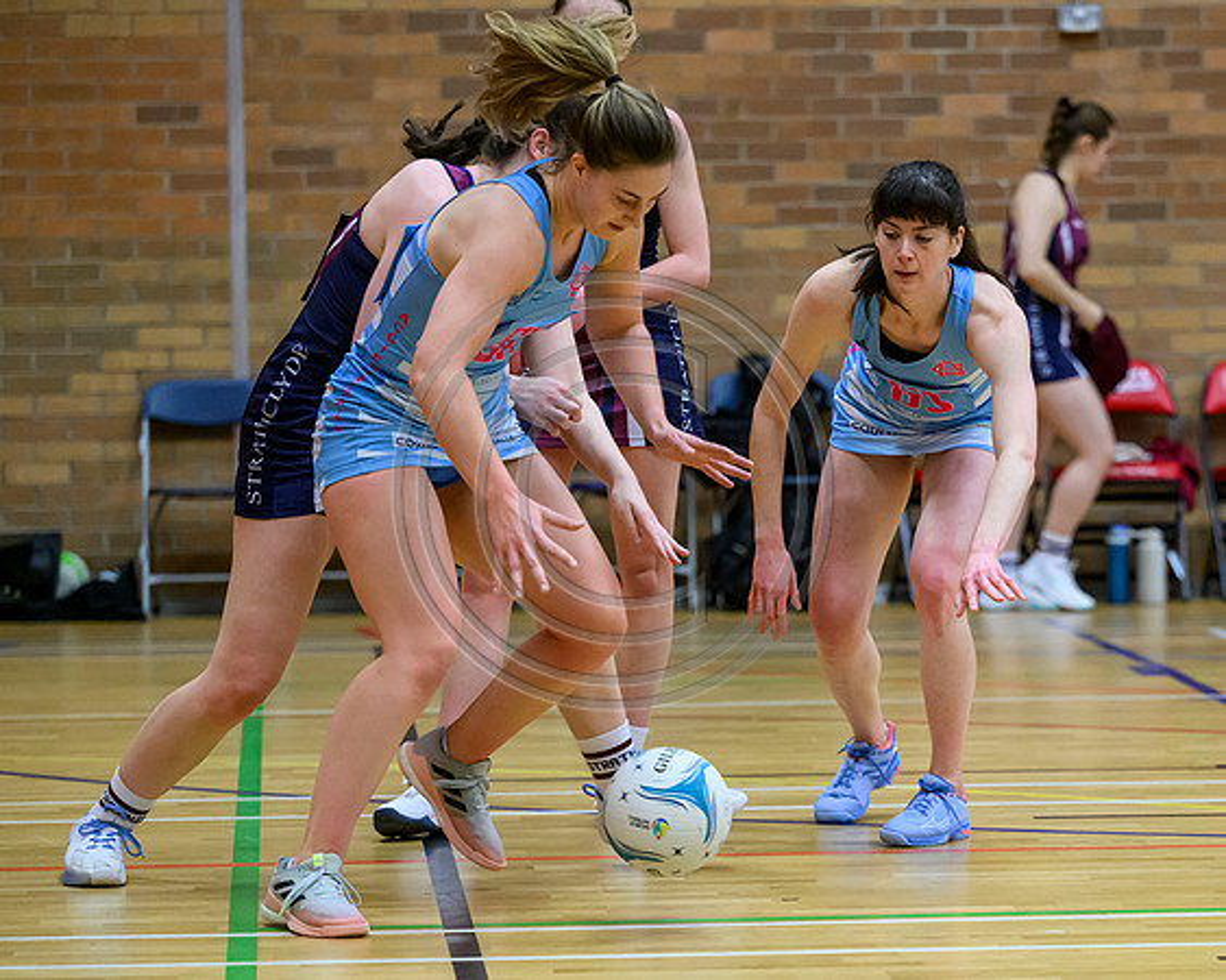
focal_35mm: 175
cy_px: 632
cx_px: 863
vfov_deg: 8.8
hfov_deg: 11.0
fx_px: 6360
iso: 5000
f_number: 2.8
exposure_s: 1/1000
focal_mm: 120
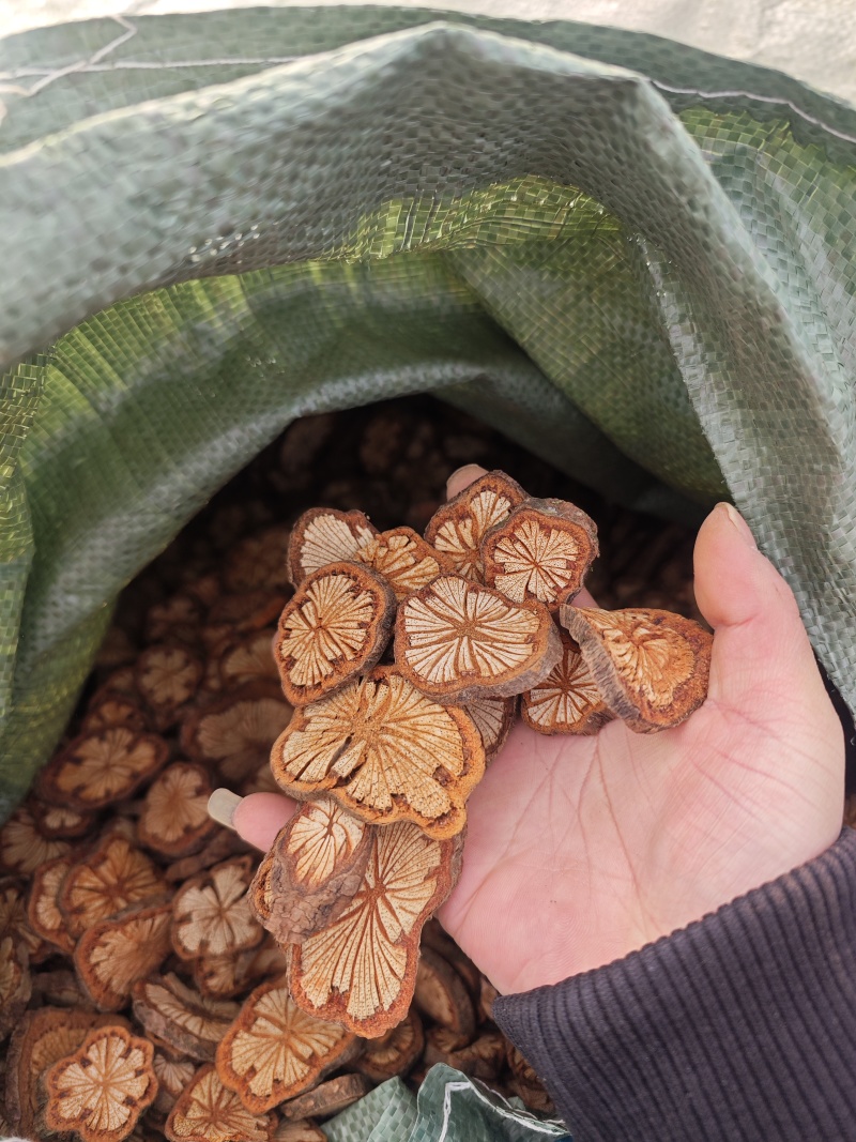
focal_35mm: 23
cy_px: 571
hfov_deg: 58.9
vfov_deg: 73.9
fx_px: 758
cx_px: 428
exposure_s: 1/490
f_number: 1.9
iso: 50
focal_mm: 8.7
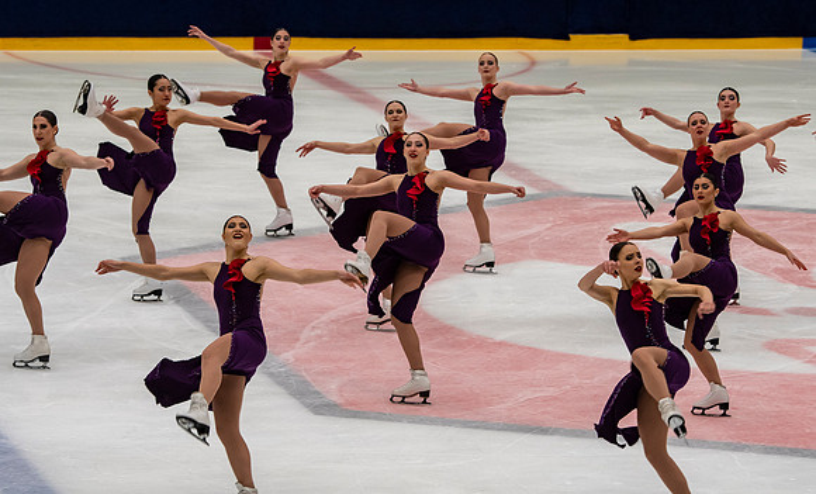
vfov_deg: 8.1
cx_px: 408
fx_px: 3467
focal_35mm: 157
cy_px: 222
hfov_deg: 13.4
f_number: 5.6
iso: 1100
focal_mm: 102
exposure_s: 1/320
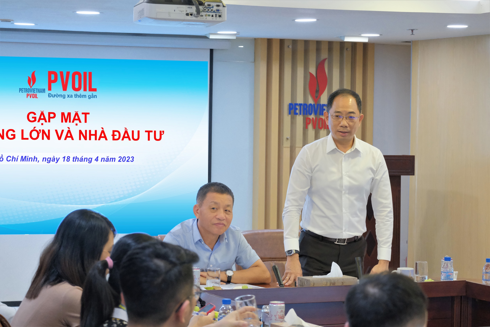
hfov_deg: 20.2
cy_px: 164
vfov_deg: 13.6
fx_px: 1375
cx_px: 245
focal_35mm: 101
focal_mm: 67.1
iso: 6400
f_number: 4.8
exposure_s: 1/150
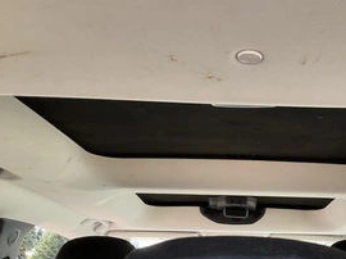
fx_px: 429
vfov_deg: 33.3
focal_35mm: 43
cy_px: 172
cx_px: 250
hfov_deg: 42.8
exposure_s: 1/122
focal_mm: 3
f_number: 1.8
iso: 50
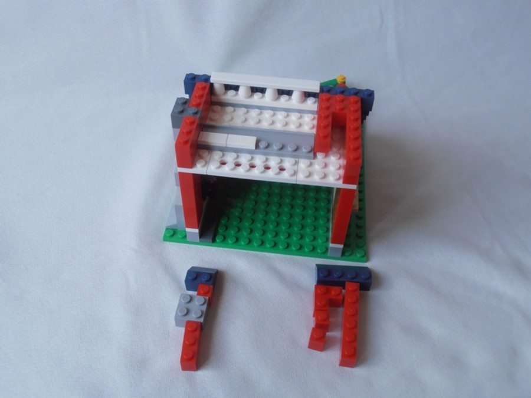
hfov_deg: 50.1
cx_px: 266
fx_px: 568
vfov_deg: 38.7
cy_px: 199
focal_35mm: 37
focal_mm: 6.61
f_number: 3.9
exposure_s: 1/60
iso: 80
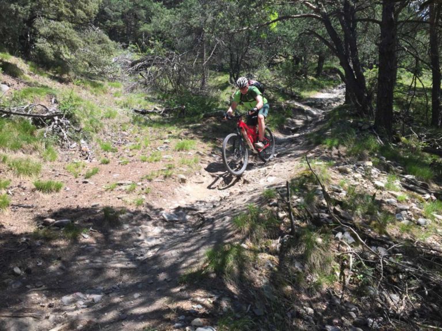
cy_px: 166
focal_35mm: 29
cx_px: 221
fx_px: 370
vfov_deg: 48.2
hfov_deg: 61.7
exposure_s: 1/706
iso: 32
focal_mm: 4.15
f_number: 2.2
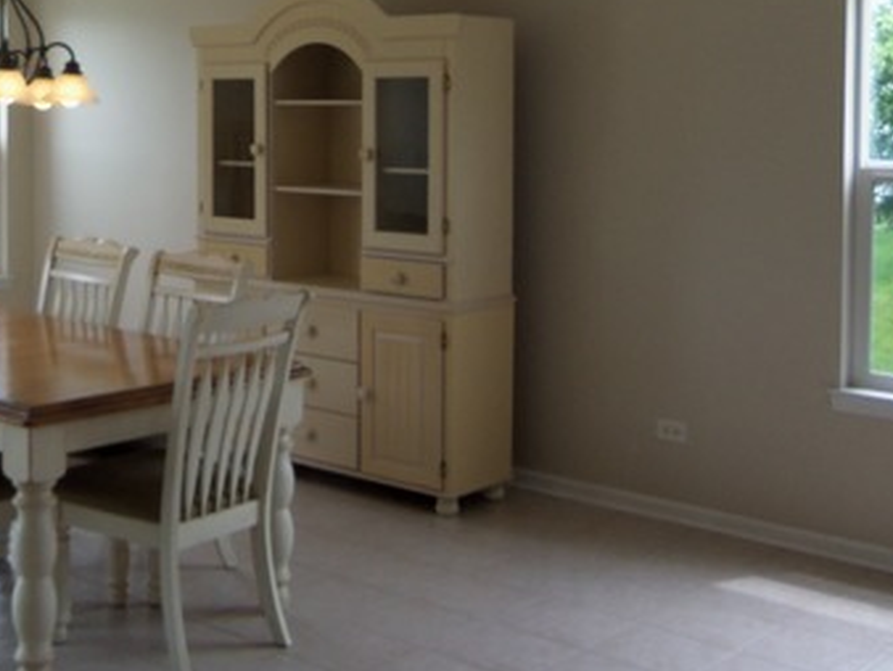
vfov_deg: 27.2
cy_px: 174
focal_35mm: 53
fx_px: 1368
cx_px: 256
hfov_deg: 35.6
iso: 64
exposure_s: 1/40
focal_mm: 5.1
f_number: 3.9
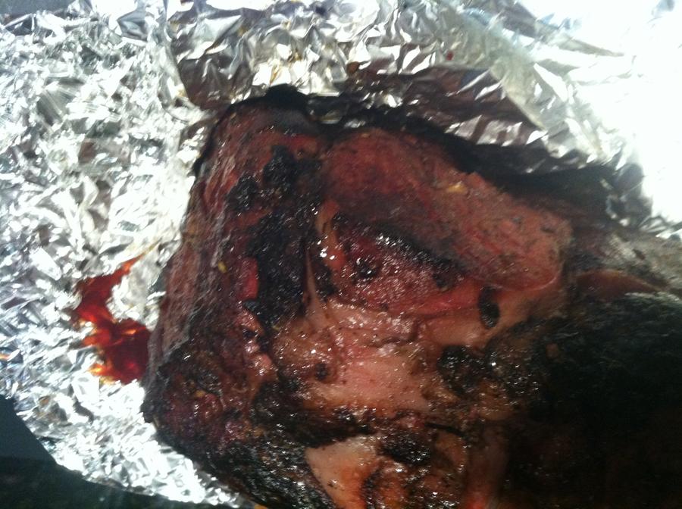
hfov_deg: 52.7
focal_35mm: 35
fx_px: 688
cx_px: 341
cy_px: 254
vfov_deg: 40.6
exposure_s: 1/15
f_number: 2.8
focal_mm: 3.85
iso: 400
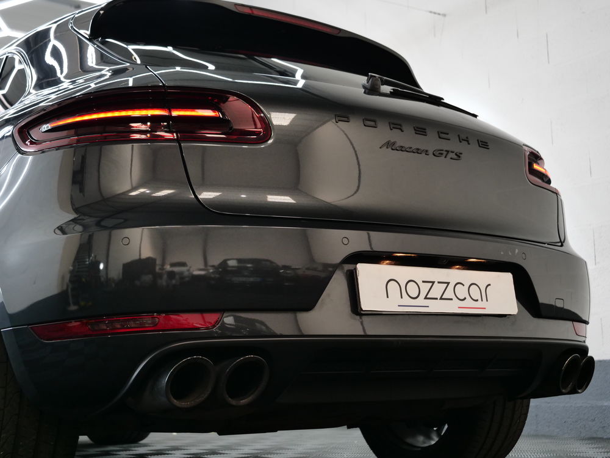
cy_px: 229
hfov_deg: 35.5
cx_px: 305
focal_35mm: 54
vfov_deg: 27.0
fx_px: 952
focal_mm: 27
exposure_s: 1/60
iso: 640
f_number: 3.6
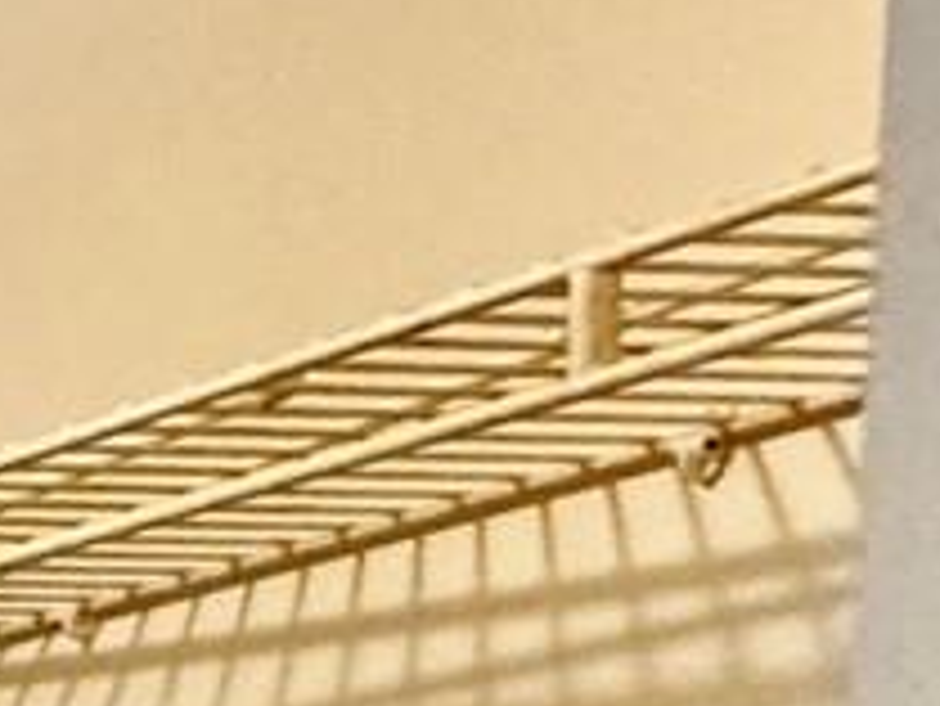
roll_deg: +0.0
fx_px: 2907
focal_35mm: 107
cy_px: 1511
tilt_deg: -2.9
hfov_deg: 10.1
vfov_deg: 12.0
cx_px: -2190
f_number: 2.2
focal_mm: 2.22
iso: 500
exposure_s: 1/60
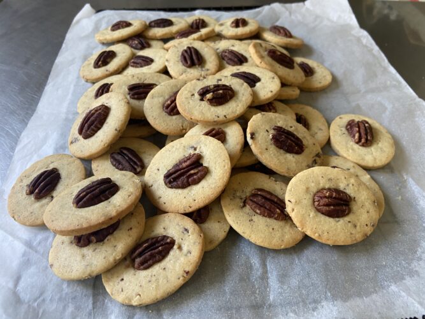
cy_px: 160
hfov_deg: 67.3
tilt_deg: -46.8
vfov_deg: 53.0
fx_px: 319
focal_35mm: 26
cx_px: 212
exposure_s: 1/60
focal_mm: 4.25
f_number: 1.8
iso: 125
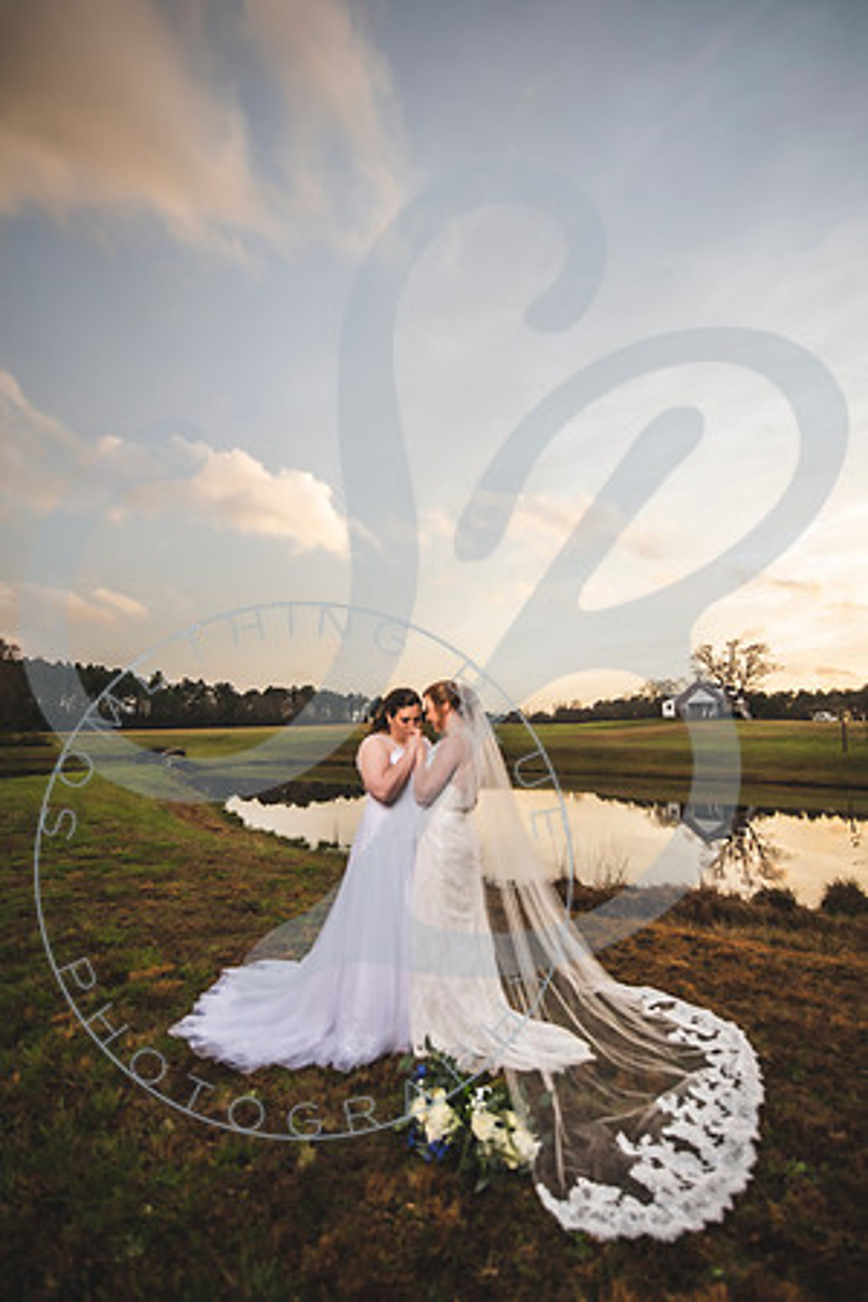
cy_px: 651
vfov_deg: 96.7
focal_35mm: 16
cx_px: 434
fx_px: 579
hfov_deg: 73.7
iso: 320
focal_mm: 16
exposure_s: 1/1600
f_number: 2.8
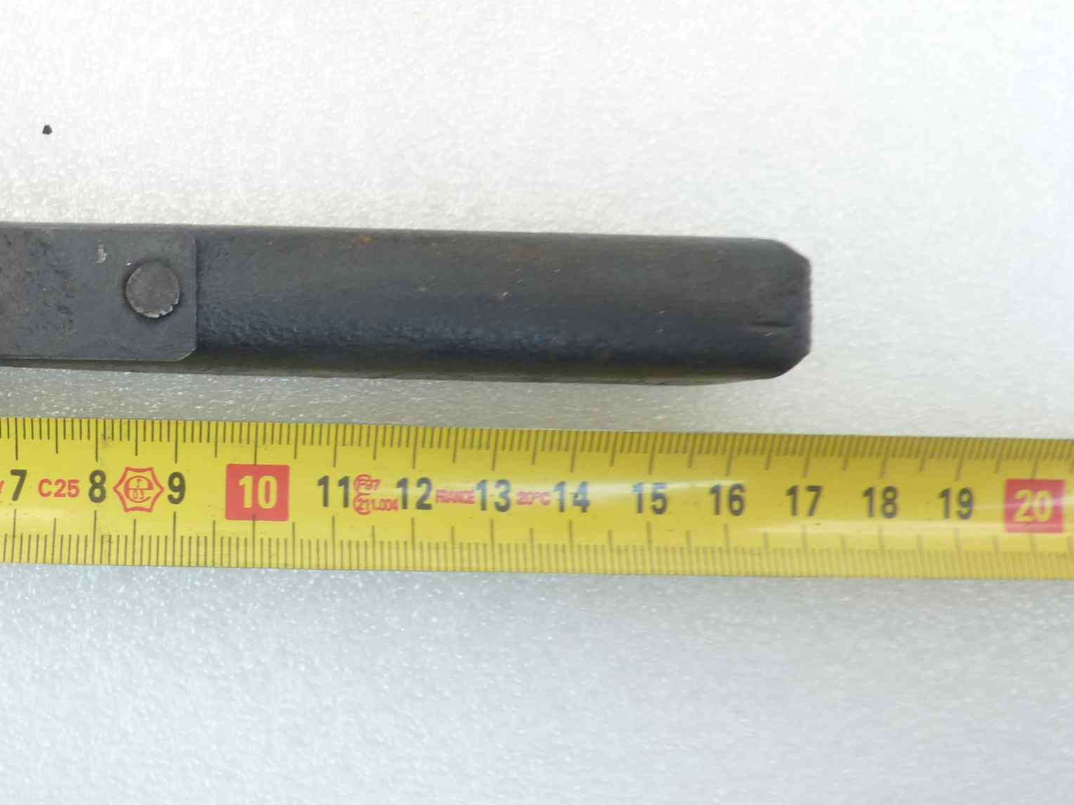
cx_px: 208
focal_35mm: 42
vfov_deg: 33.7
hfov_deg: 42.7
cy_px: 213
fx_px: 1303
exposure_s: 1/10
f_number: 3.3
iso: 80
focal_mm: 4.1
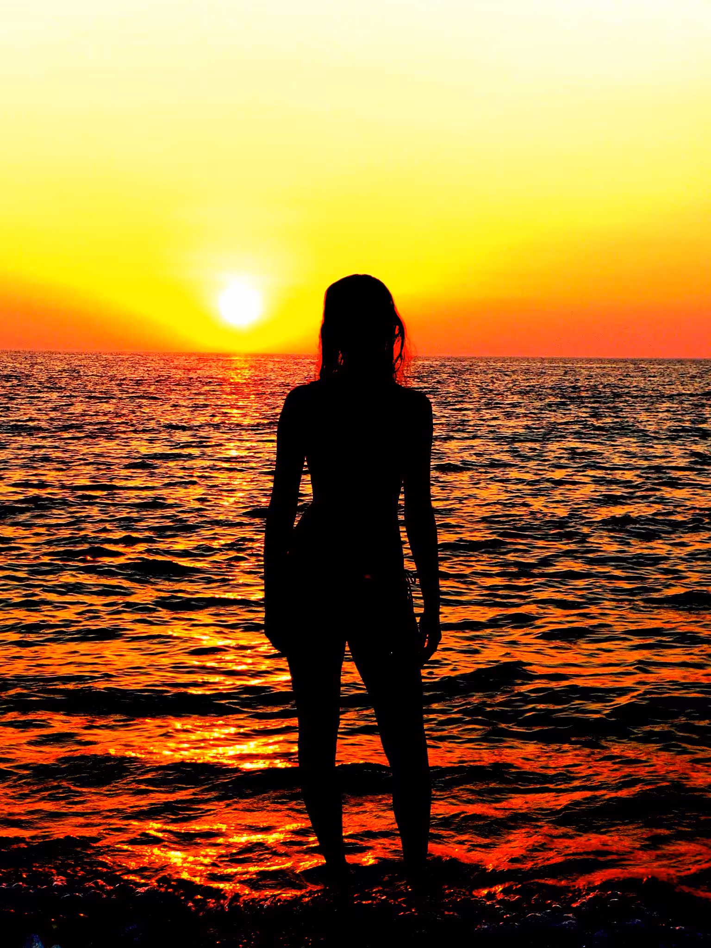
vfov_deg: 27.0
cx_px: 356
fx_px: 1972
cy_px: 474
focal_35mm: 72
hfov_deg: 20.4
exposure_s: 1/125
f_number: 4
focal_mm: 12
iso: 150
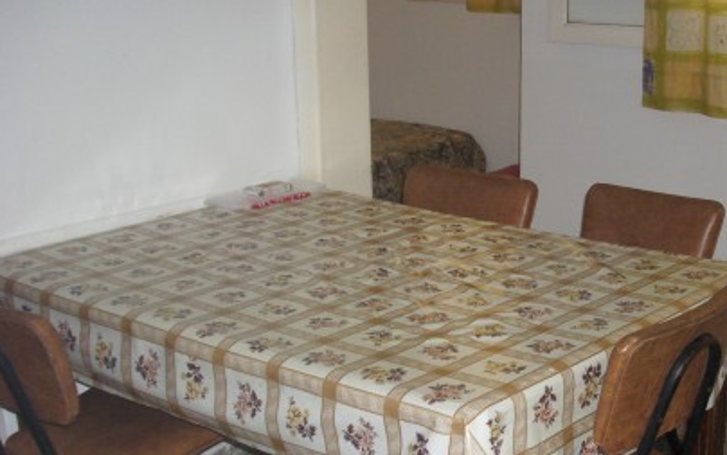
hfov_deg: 37.9
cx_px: 542
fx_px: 1031
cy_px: 282
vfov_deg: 24.8
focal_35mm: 52
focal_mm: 6.2
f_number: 2.8
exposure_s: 1/30
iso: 100
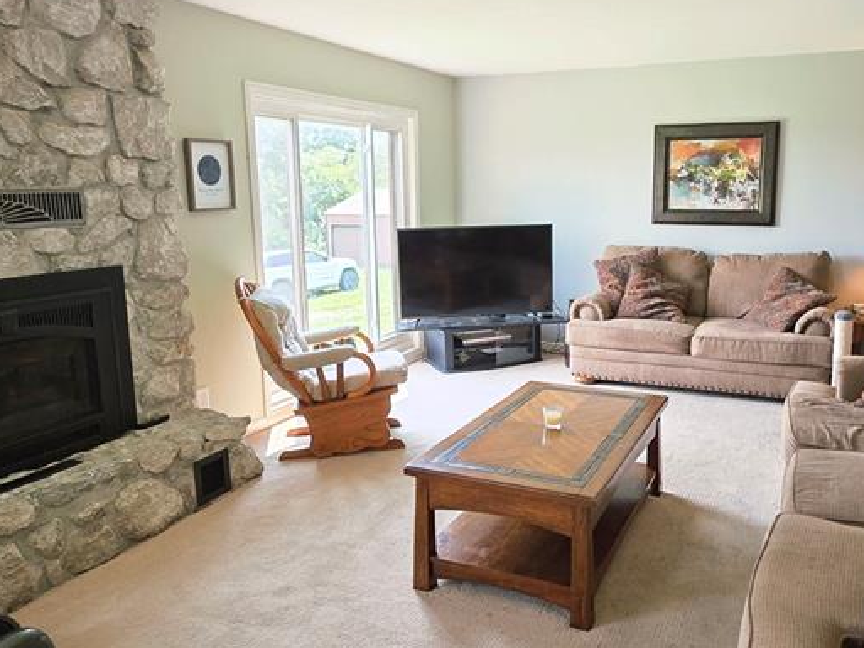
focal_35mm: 26
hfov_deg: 66.5
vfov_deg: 53.0
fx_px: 649
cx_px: 530
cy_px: 300
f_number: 2.2
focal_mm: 2.2
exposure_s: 1/120
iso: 250
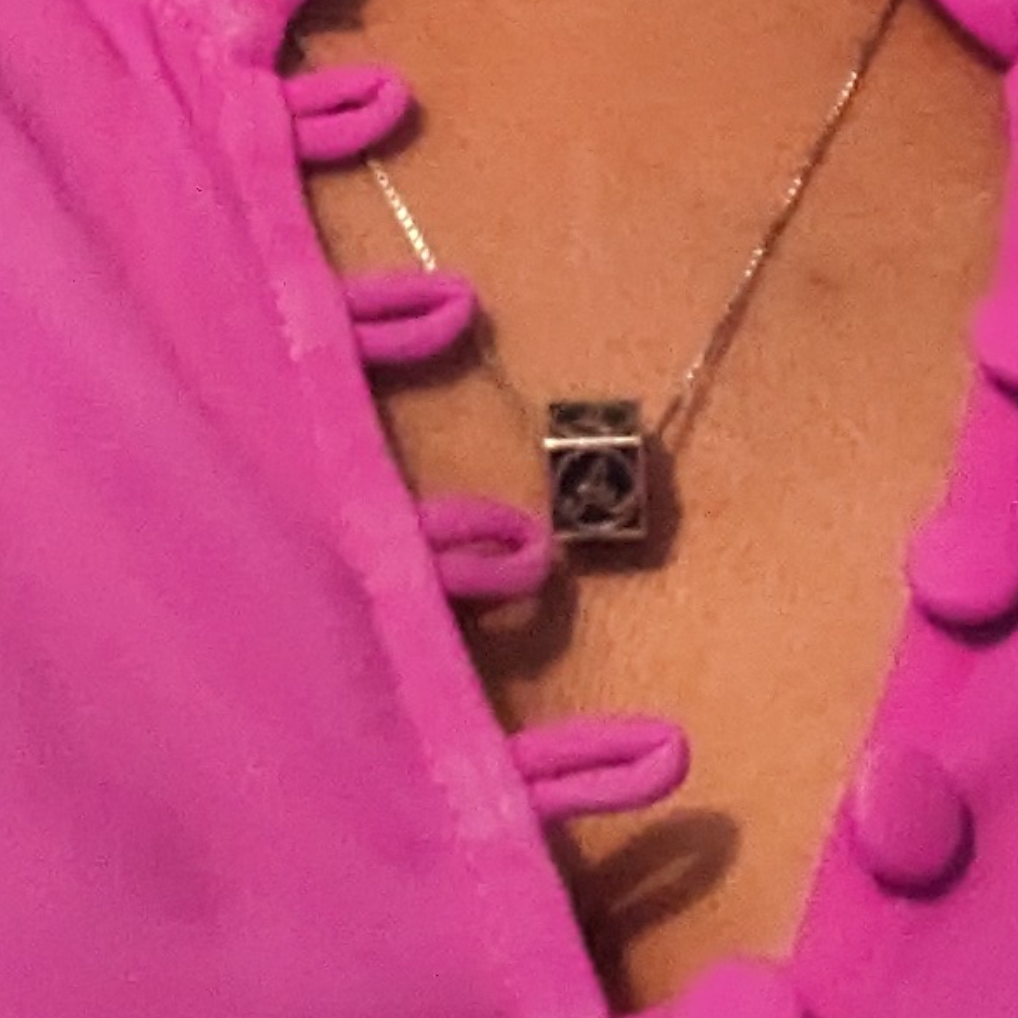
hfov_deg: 14.6
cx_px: 412
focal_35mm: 119
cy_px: -1192
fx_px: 3959
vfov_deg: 12.4
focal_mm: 2.51
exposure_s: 1/16.7
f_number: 2
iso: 1016
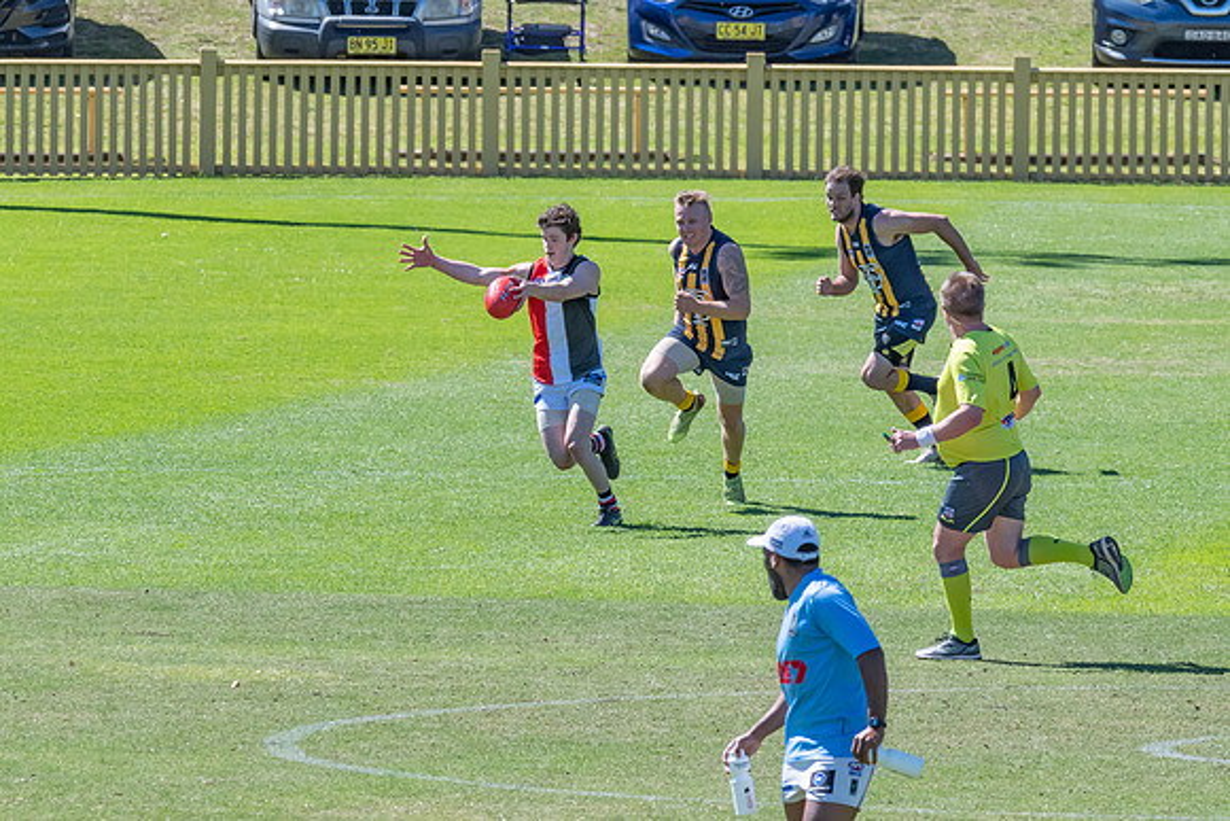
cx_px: 393
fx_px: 22319
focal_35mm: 653
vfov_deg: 2.1
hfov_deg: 3.2
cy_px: 262
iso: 800
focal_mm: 320
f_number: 13
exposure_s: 1/1000
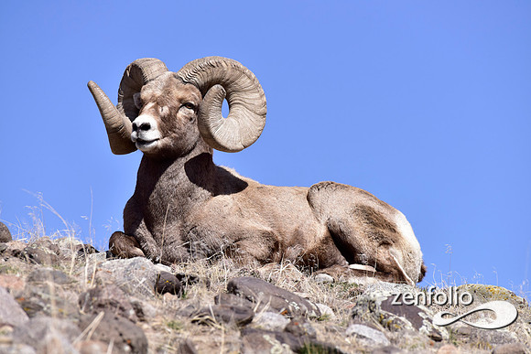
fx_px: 7376
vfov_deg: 2.8
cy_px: 177
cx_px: 266
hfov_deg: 4.1
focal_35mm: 500
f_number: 10
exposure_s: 1/1000
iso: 640
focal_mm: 500
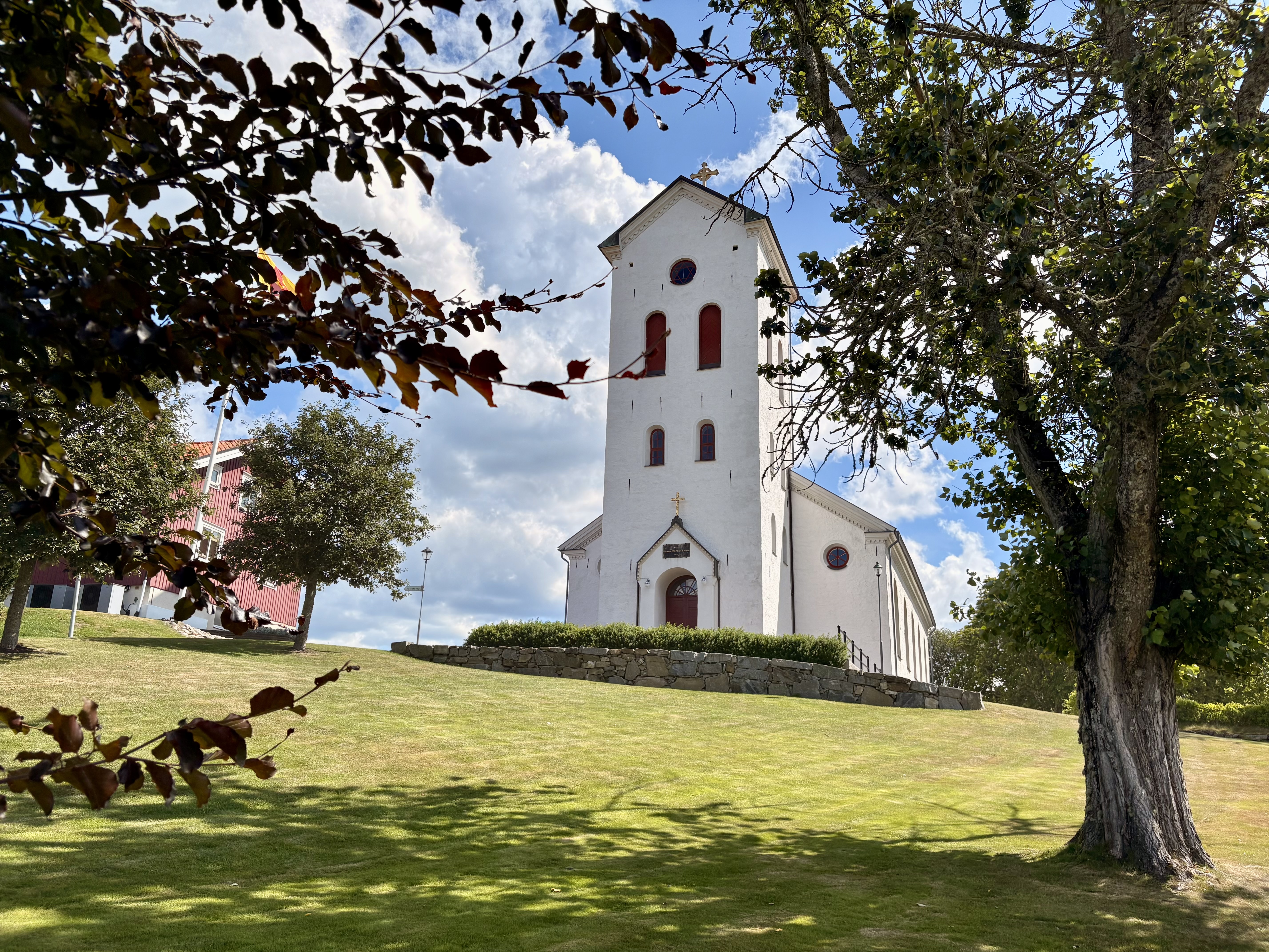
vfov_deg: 53.1
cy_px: 476
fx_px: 953
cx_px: 634
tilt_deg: +17.2
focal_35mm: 26
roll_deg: -1.2
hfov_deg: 67.3
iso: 50
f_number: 1.6
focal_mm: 5.96
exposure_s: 1/4329
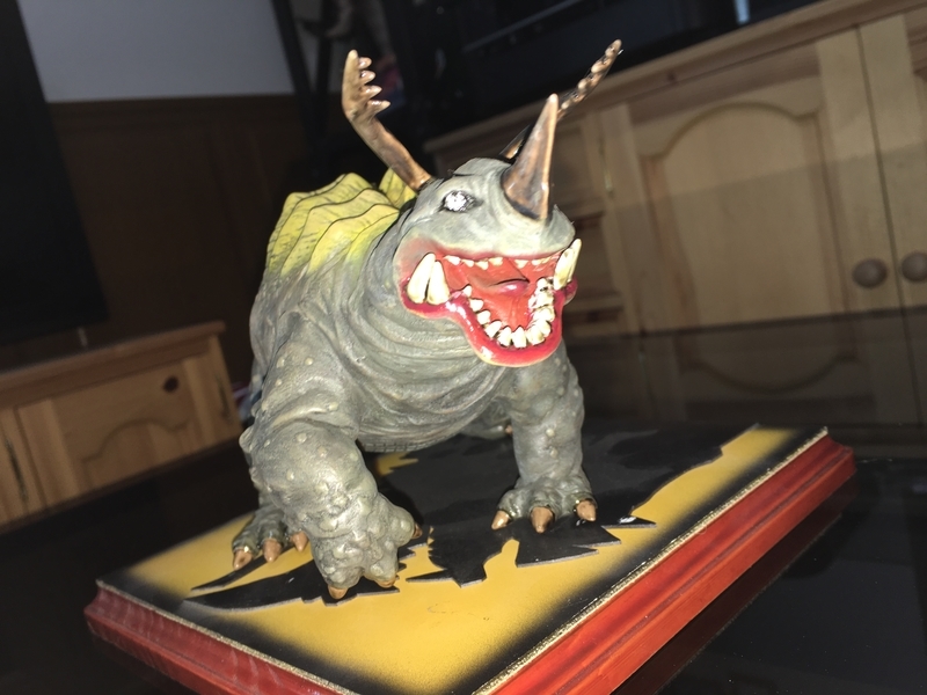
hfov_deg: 61.7
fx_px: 777
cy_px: 348
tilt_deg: -6.4
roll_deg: +12.8
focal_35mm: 29
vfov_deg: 48.2
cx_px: 464
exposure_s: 1/17
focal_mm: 4.15
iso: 25
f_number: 2.2
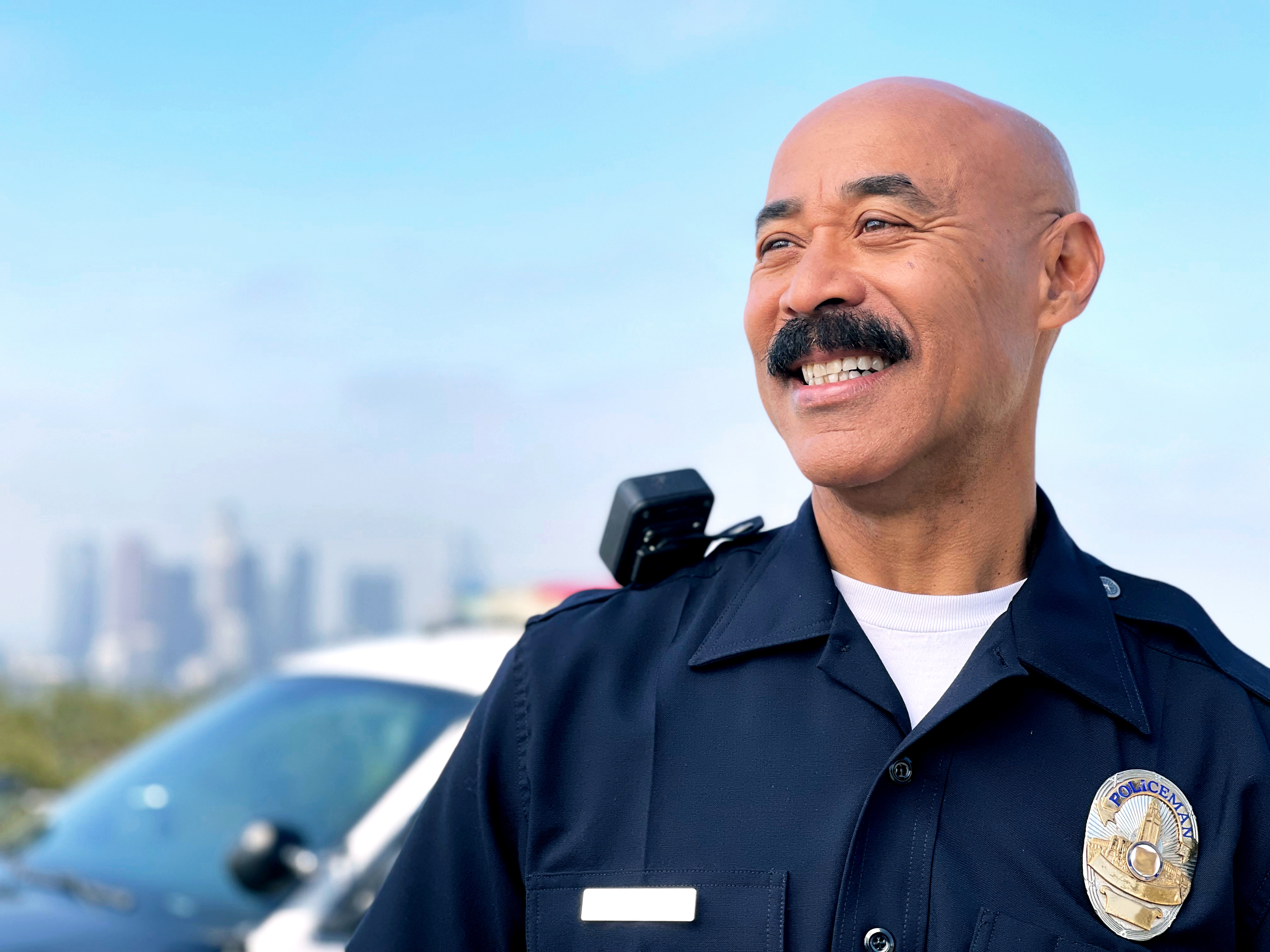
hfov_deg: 30.3
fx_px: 2348
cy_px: 476
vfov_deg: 22.9
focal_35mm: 64
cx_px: 635
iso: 20
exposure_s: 1/626
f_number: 2.2
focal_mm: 7.5
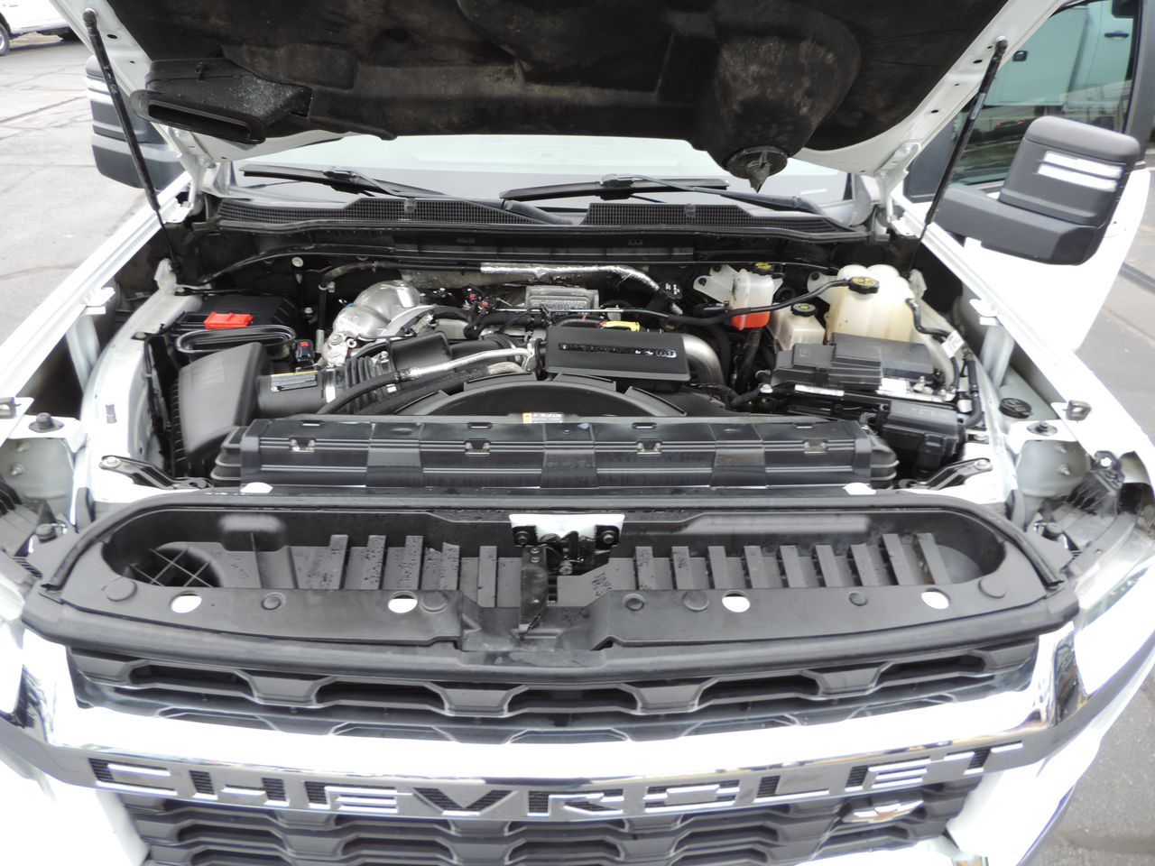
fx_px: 801
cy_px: 433
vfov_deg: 56.8
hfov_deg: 71.6
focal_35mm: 24
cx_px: 578
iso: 80
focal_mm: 4.3
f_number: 3
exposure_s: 1/30
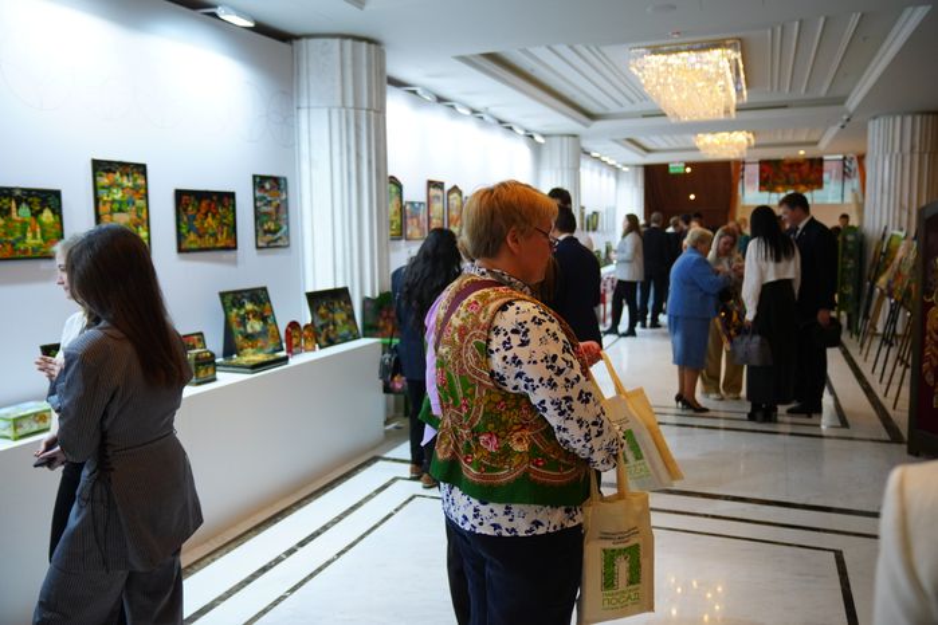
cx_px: 469
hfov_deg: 63.7
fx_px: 756
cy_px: 312
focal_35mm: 29
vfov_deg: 45.0
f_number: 2.8
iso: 1600
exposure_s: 1/400
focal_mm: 29
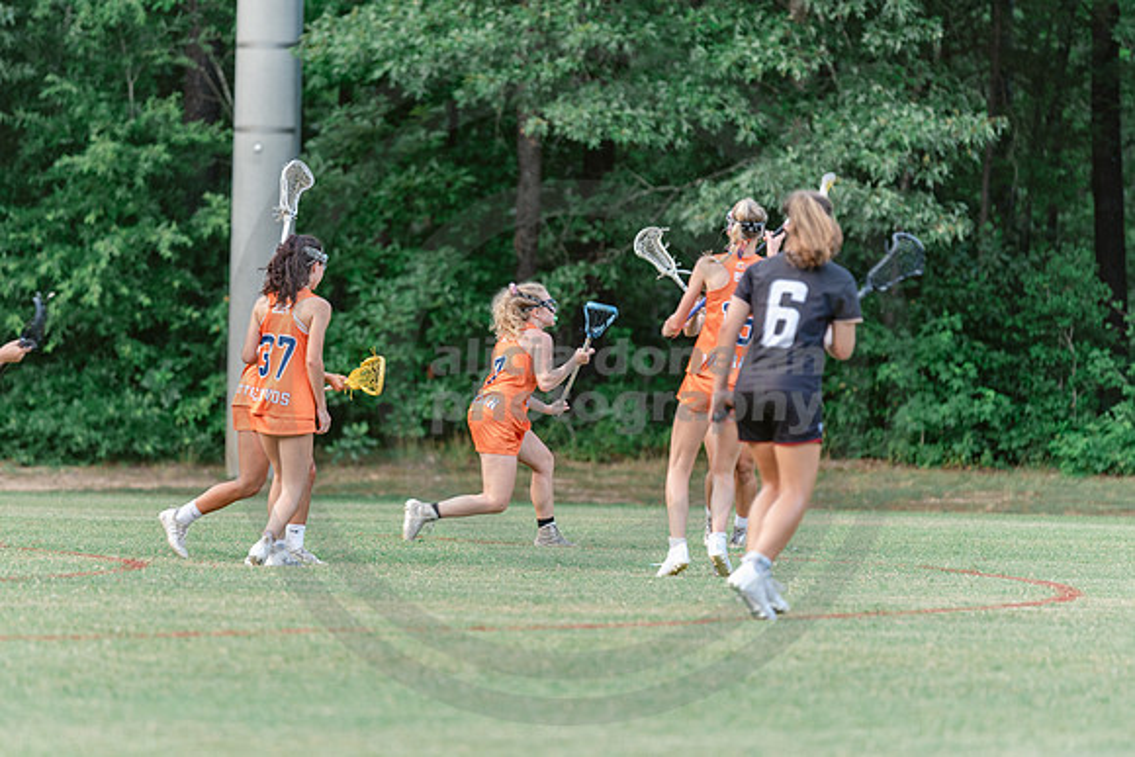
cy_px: 392
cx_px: 500
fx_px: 8895
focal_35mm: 282
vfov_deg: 4.9
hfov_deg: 7.3
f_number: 2.8
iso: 250
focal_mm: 200
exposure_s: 1/200
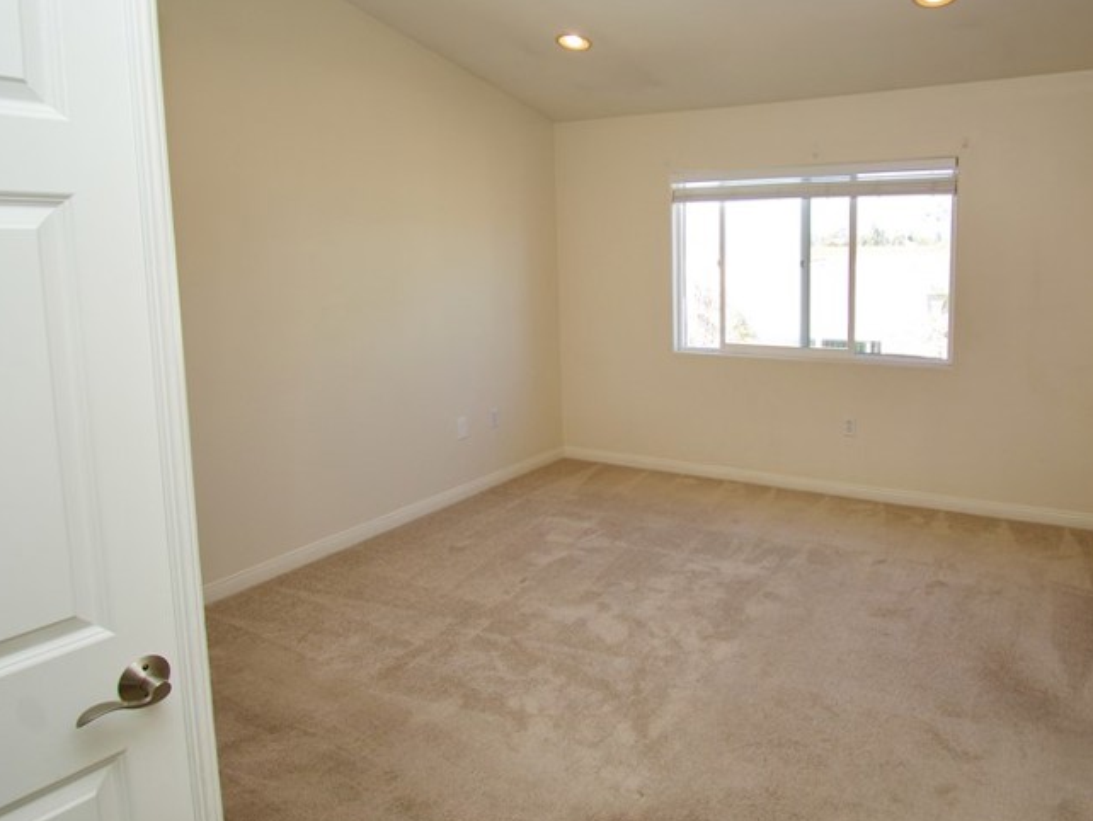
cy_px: 333
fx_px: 726
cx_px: 676
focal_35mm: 23
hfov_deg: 72.8
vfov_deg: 58.5
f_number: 4.5
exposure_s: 1/100
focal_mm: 10
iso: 320
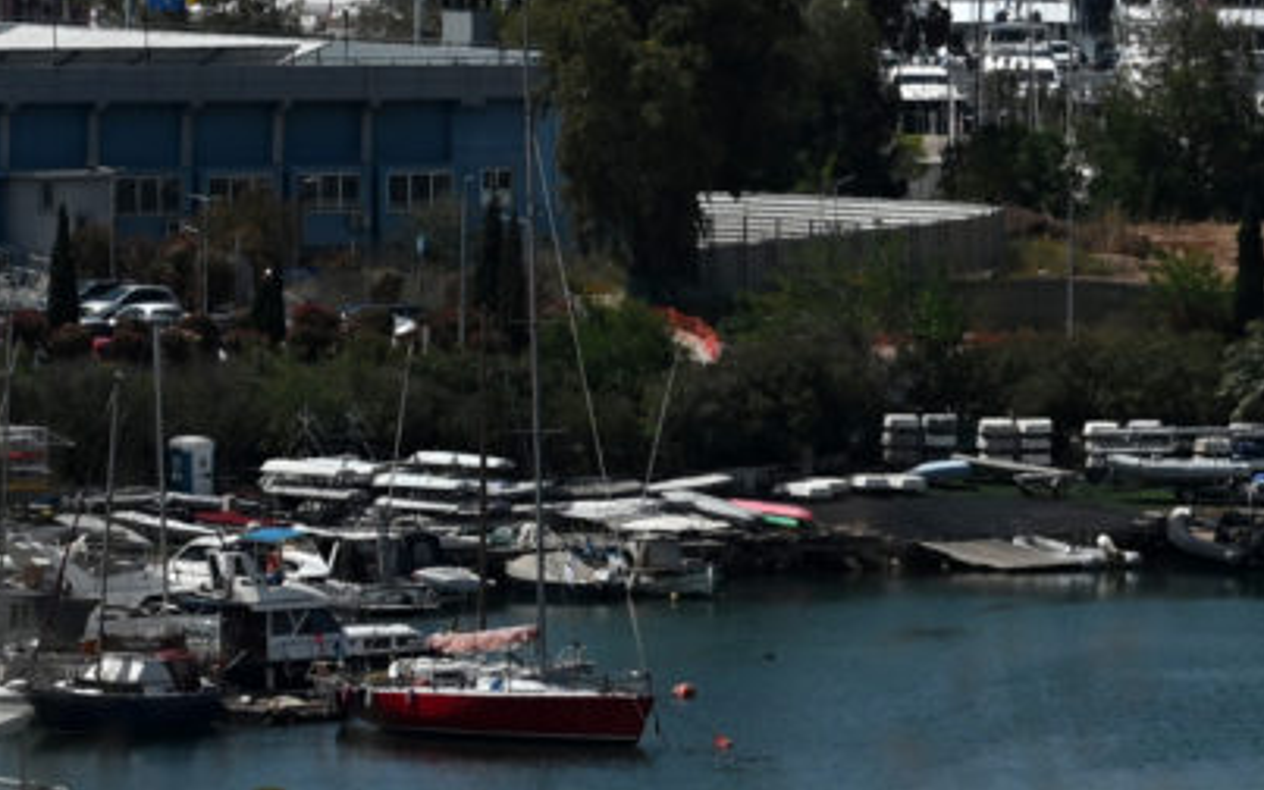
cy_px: -453
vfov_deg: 2.2
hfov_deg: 3.5
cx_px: 2142
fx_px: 20706
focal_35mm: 601
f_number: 8
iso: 100
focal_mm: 116
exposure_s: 1/1250
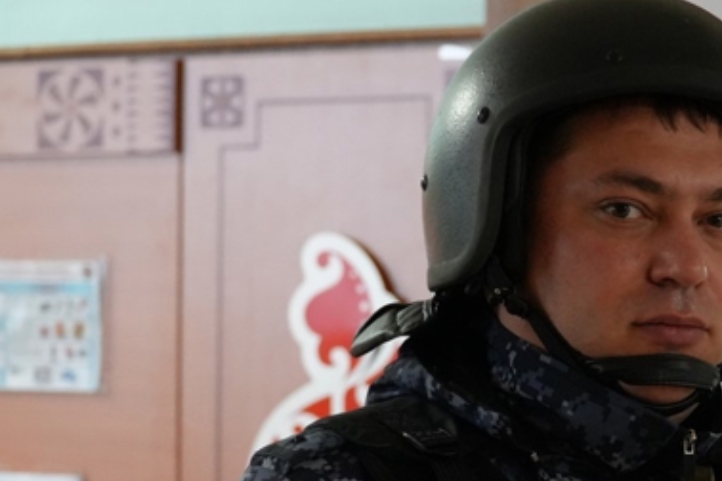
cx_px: 663
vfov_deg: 9.4
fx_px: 2928
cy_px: 410
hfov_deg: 13.9
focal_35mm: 146
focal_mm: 49
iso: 4000
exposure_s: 1/80
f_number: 4
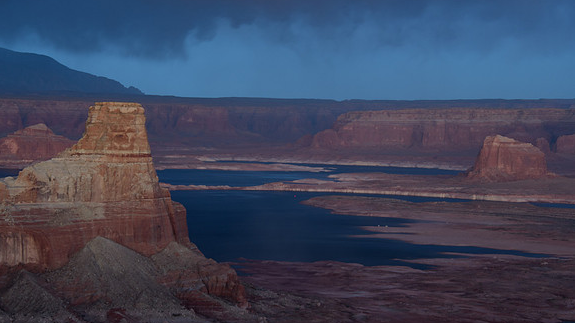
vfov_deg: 10.9
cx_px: 287
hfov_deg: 19.3
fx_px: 1692
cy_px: 186
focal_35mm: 111
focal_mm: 70
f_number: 8
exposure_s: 10
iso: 200
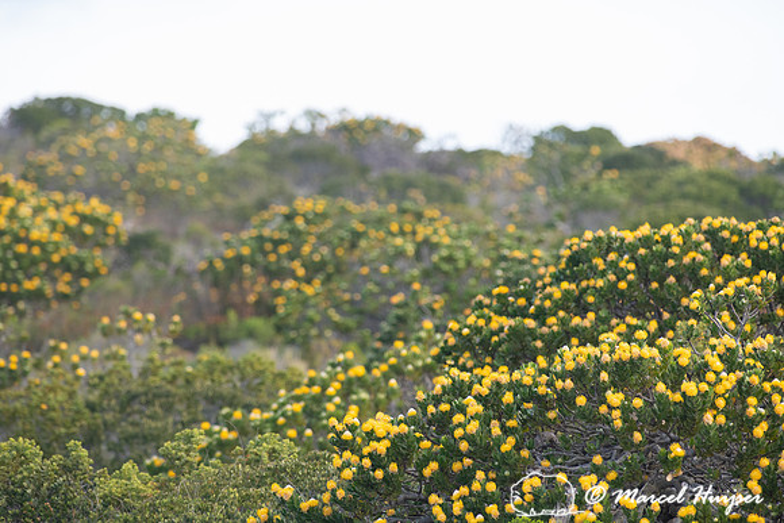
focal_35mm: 600
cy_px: 262
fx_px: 13069
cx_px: 392
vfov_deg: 2.3
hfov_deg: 3.4
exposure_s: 1/400
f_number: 8
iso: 800
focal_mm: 600
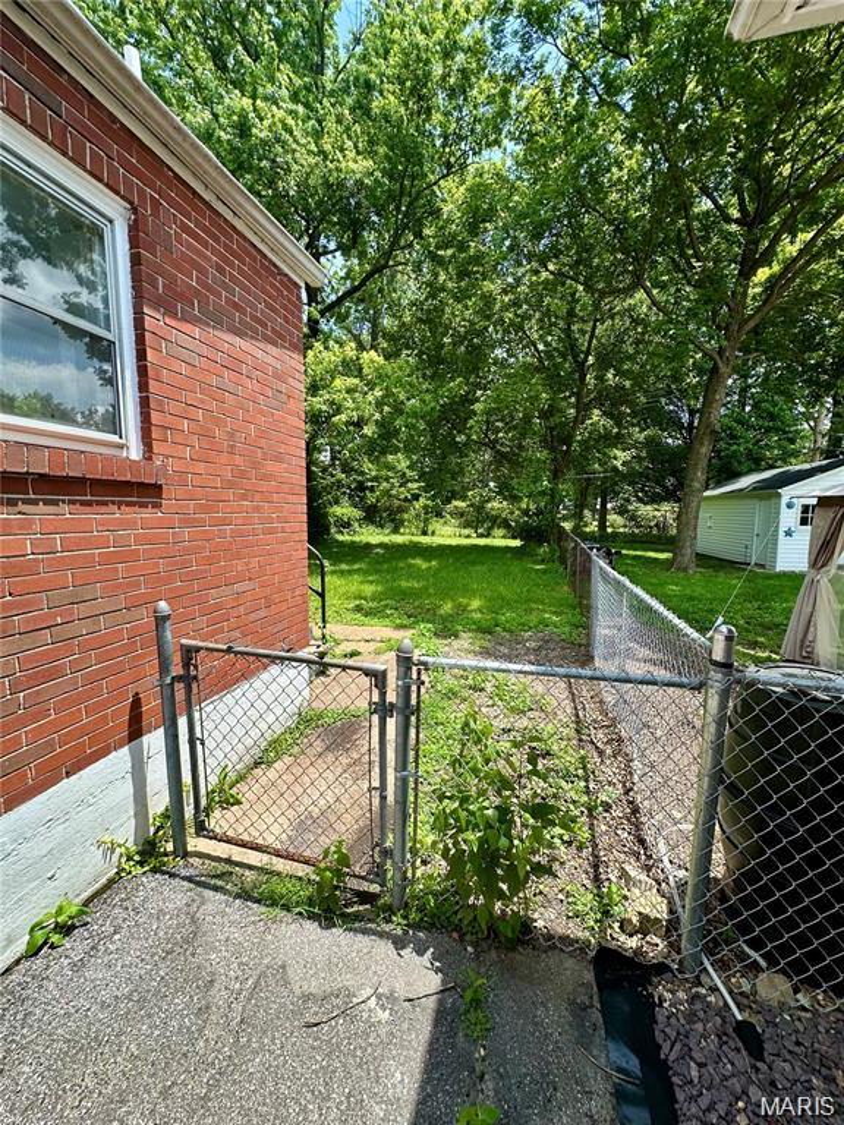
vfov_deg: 102.1
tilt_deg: -7.4
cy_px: 562
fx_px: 455
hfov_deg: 85.7
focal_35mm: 14
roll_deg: -0.9
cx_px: 422
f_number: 2.2
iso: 40
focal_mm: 2.22
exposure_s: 1/658
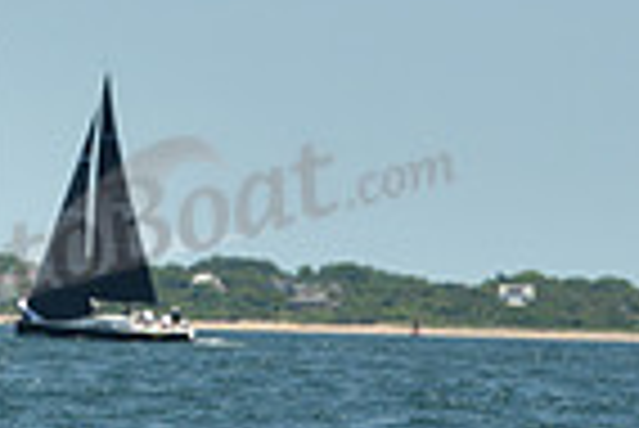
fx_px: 11958
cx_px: -410
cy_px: 61
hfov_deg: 3.0
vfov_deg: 2.0
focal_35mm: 673
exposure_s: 1/640
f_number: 7.1
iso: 320
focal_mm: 165
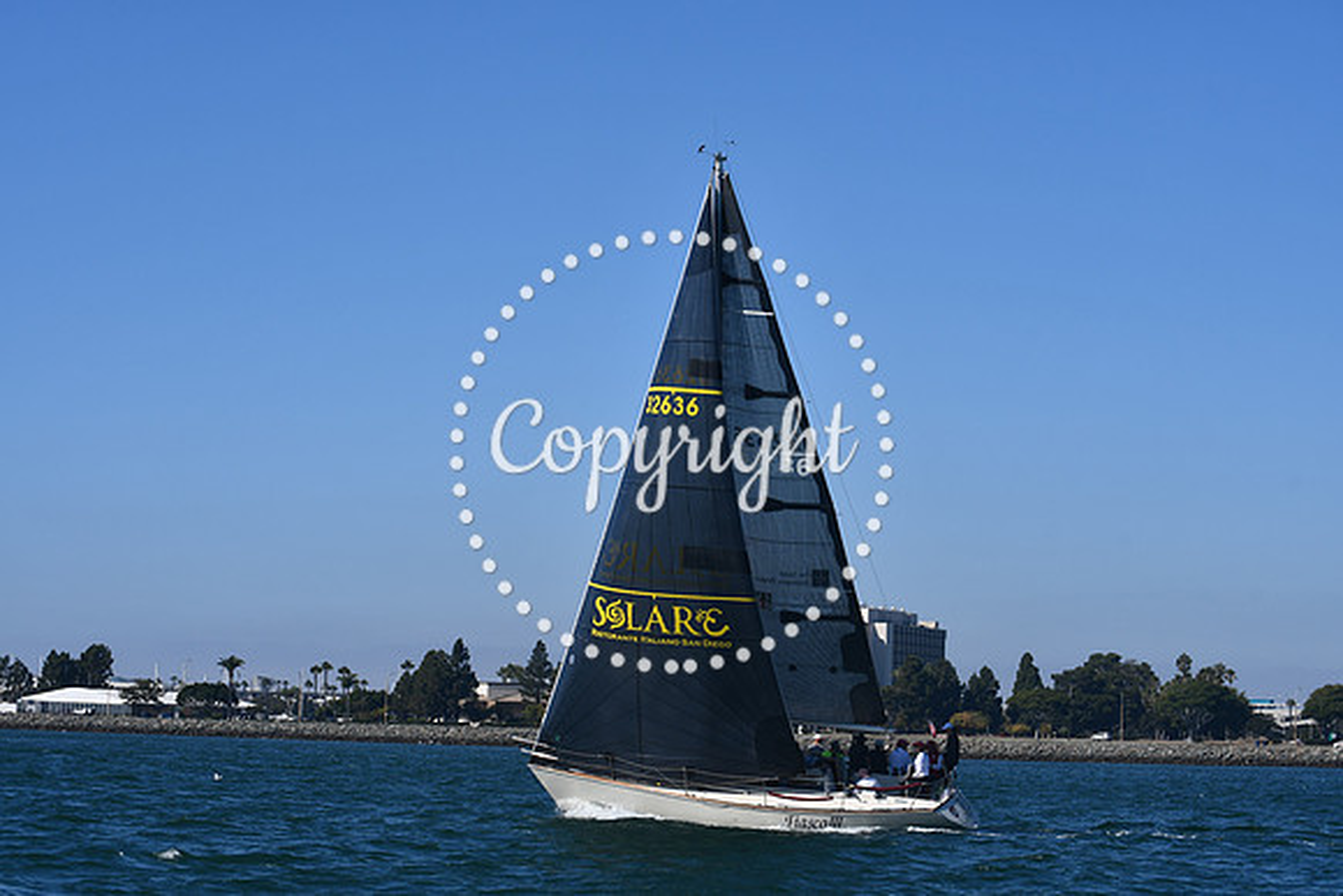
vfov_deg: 16.7
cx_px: 672
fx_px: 3060
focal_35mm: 82
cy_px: 448
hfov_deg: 24.8
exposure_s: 1/400
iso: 100
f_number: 10
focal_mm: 55
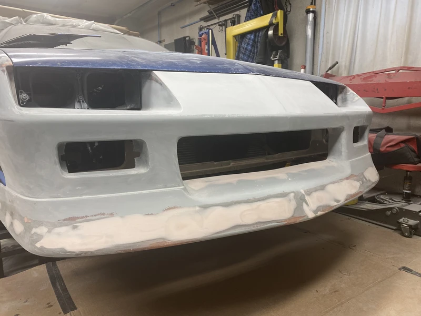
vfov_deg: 53.1
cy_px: 158
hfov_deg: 67.3
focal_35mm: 26
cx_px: 210
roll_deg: +0.1
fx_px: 316
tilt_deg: -9.6
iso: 80
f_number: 1.8
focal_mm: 4.25
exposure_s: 1/120
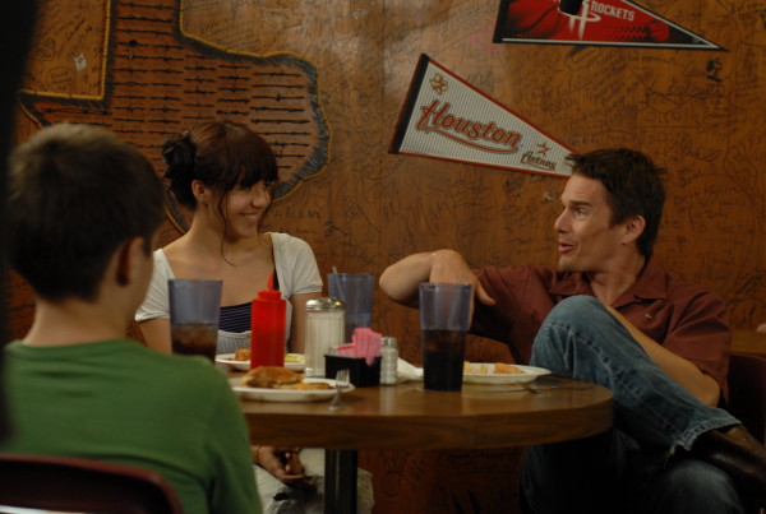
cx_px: 383
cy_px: 257
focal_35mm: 75
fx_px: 1599
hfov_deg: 26.9
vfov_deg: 18.3
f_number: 3.2
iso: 400
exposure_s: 1/60
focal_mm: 50
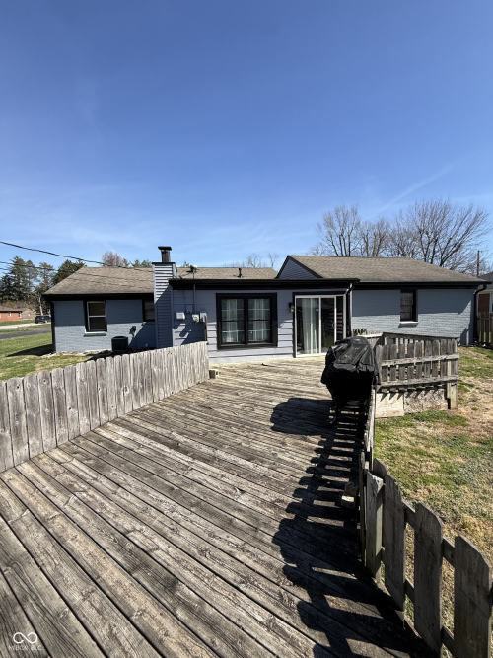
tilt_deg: -0.2
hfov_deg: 85.7
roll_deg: +1.5
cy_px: 329
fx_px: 266
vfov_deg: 102.1
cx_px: 246
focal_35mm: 14
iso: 50
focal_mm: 2.22
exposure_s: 1/1613
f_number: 2.2
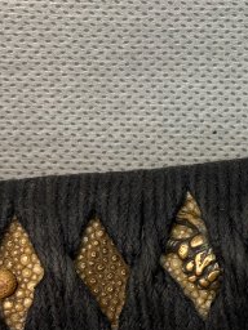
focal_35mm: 122
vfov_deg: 16.1
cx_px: 421
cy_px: 103
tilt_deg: -35.6
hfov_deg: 11.4
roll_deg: -5.1
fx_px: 1165
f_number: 1.6
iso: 125
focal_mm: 5.96
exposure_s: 1/50
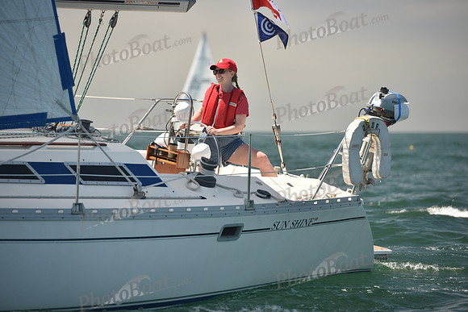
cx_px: 234
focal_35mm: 200
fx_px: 2600
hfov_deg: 10.3
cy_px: 156
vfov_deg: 6.9
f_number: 4.5
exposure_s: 1/800
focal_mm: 200
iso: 250
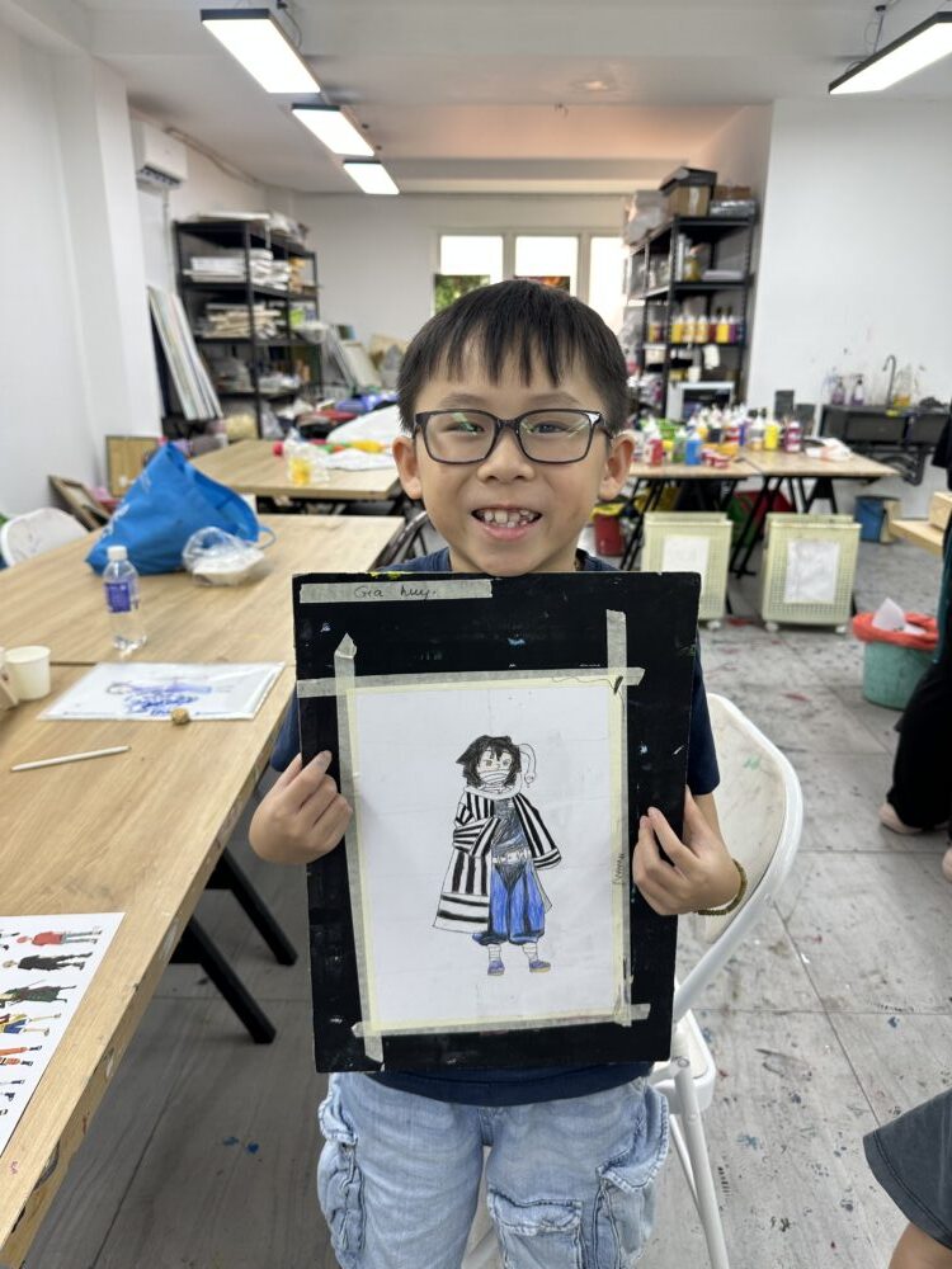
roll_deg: -0.1
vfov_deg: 71.6
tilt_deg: -17.8
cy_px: 634
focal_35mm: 24
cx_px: 476
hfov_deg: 56.8
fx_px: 880
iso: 50
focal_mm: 6.86
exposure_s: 1/112
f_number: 1.78
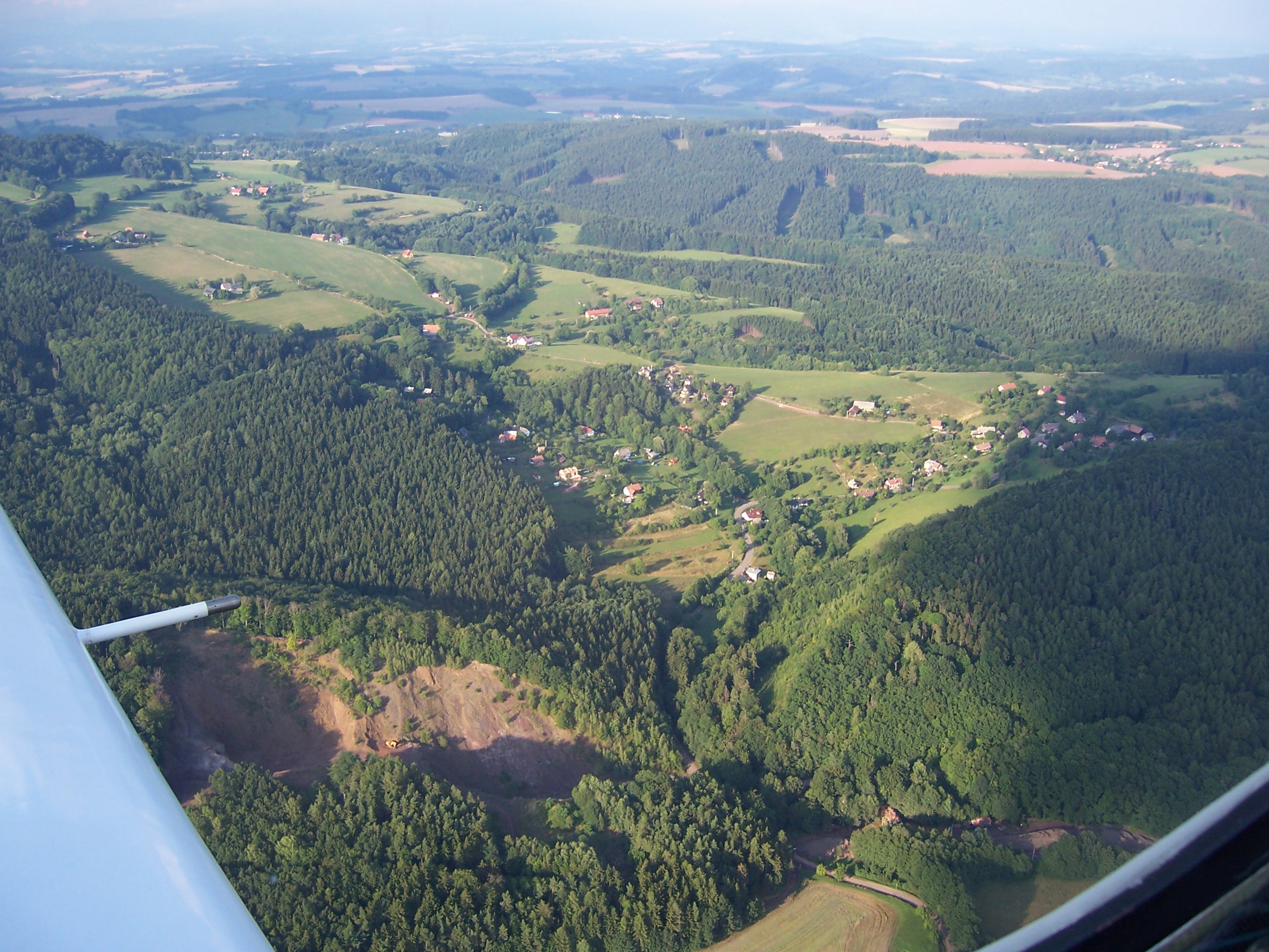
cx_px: 634
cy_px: 476
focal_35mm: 36
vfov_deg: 39.7
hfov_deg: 51.4
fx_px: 1320
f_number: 3
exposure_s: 1/350
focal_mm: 6
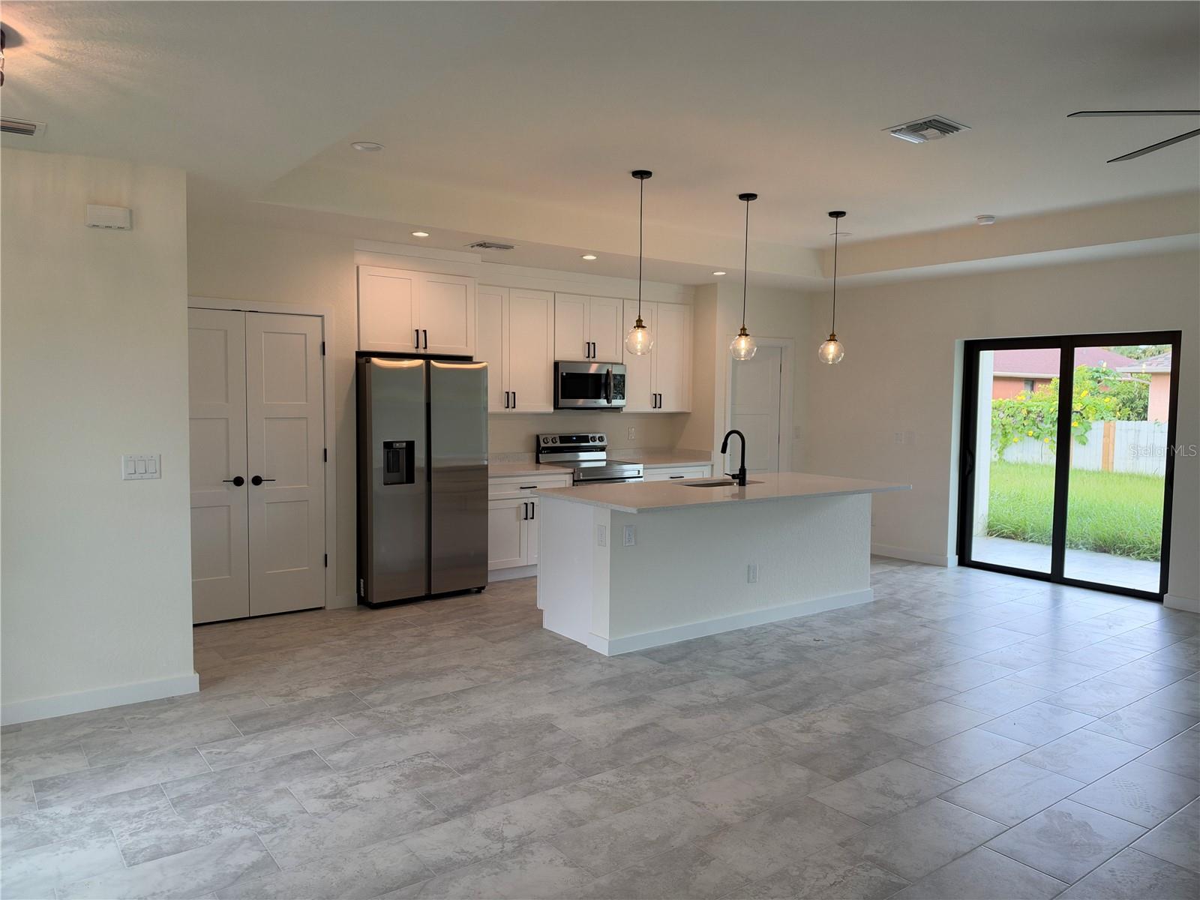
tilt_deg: -3.3
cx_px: 600
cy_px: 450
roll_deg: -1.0
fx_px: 832
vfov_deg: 56.8
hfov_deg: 71.6
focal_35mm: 24
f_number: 1.8
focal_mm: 6.93
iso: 100
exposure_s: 1/191
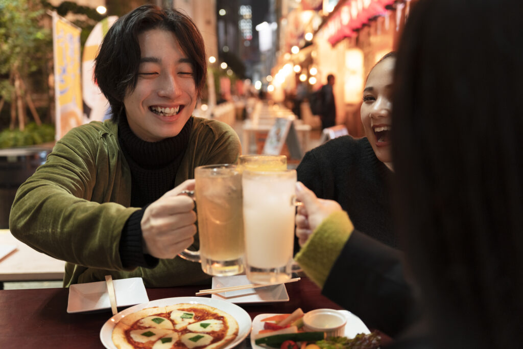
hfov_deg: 52.5
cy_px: 174
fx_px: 530
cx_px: 262
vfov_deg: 36.4
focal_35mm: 36
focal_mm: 36.5
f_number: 2.8
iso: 800
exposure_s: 1/80
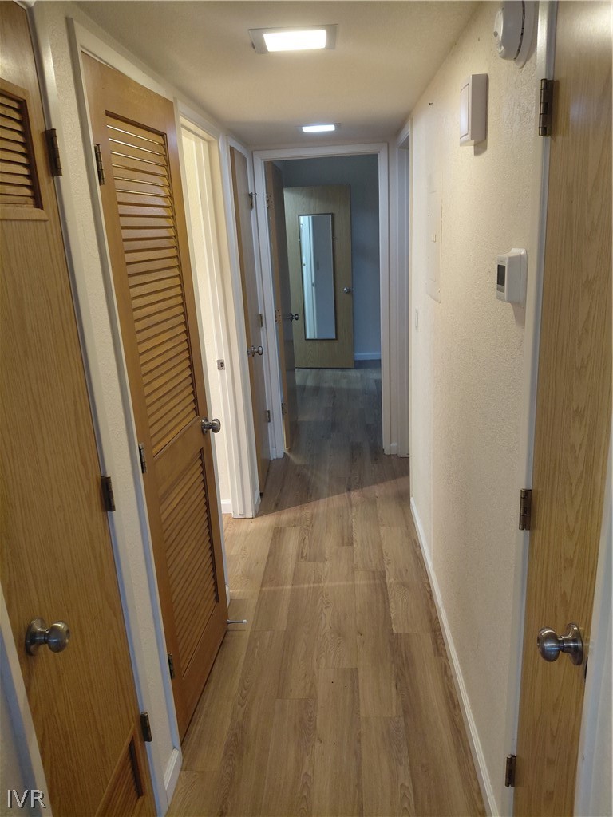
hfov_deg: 54.9
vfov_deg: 69.4
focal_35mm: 25
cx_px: 306
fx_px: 590
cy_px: 408
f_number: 1.8
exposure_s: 1/40
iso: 320
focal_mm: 4.69
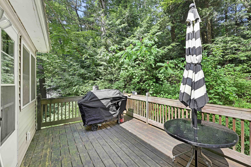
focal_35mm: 15
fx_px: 105
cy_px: 78
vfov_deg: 77.2
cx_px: 132
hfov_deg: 100.3
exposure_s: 1/15
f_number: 14
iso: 100
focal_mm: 14
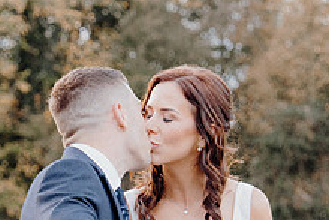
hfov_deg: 8.4
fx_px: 2240
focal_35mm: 245
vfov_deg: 5.6
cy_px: 267
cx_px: 185
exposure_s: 1/320
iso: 640
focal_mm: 62
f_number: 3.5
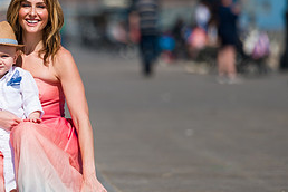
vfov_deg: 3.1
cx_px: 2
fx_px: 3592
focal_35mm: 449
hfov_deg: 4.6
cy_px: 68
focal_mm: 200
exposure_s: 1/8000
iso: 200
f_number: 3.2
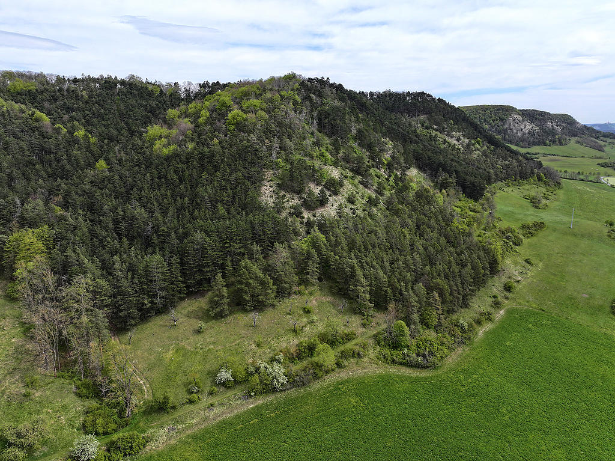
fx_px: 426
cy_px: 230
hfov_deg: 71.6
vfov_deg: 56.8
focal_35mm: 24
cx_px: 308
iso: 250
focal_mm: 12.29
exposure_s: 1/2000
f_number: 2.8
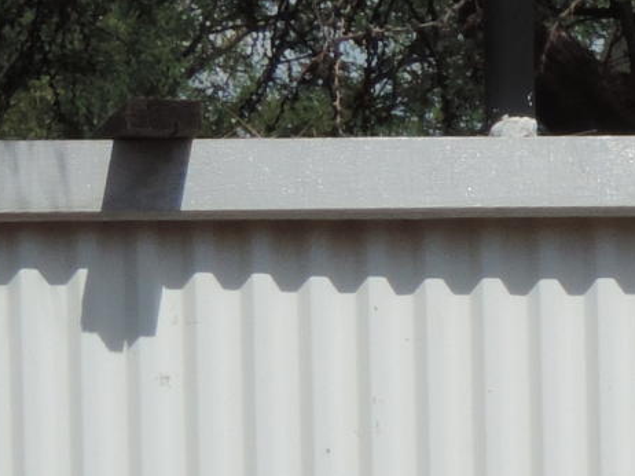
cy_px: 764
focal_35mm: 455
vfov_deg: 3.3
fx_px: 8342
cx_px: 1032
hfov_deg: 4.3
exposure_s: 1/1250
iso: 80
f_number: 4.3
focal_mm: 12.4
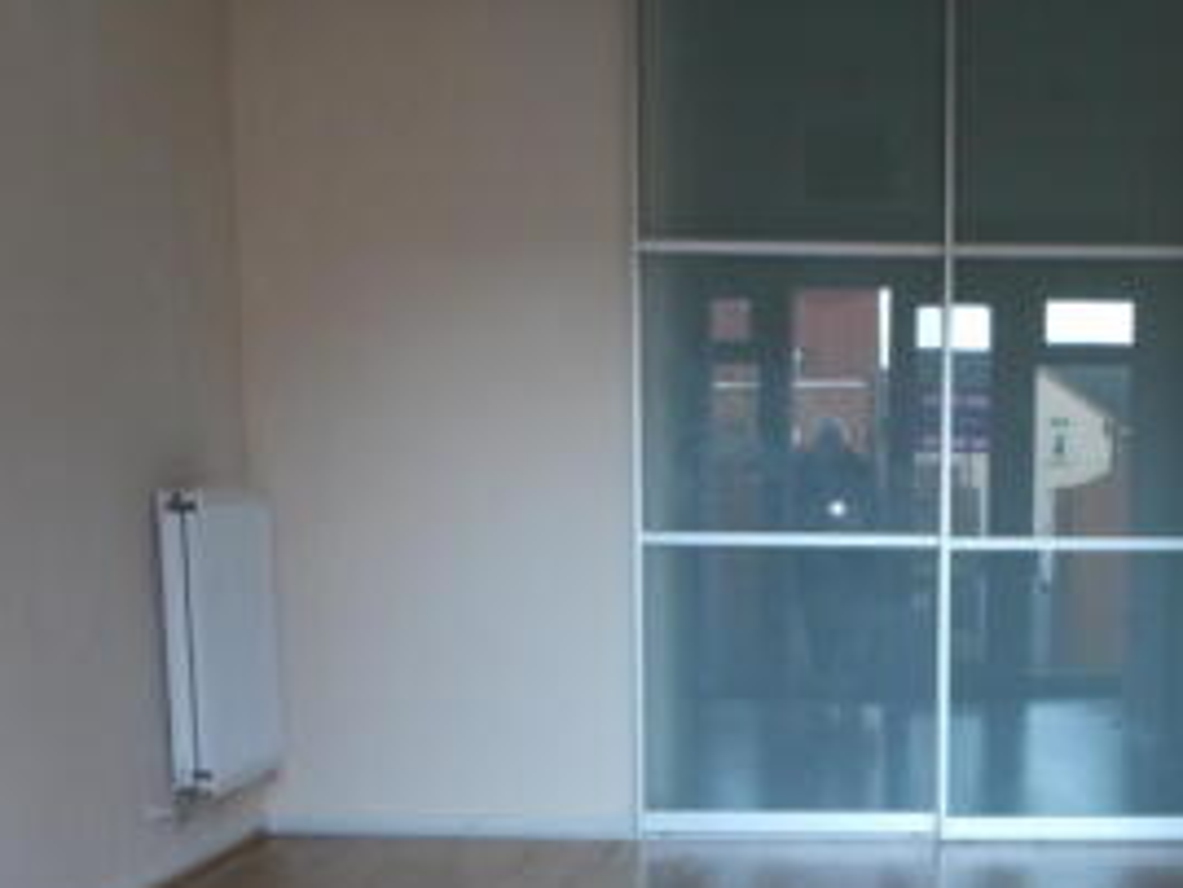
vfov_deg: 27.0
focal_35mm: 52
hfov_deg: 35.9
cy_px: 815
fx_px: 1778
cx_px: 891
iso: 200
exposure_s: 1/15
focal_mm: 4.3
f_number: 4.1
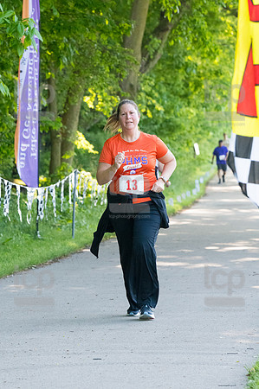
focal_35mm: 195
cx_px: 130
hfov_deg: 7.0
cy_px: 194
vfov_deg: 10.6
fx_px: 2109
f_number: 5.6
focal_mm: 130
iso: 3200
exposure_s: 1/1250
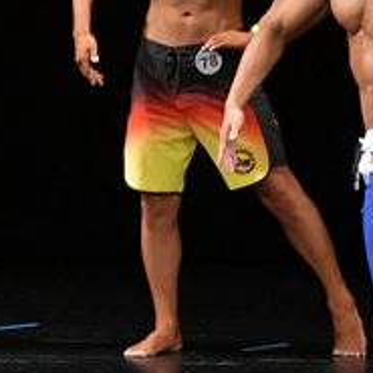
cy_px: 163
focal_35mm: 717
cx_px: -102
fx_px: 8741
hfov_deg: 2.4
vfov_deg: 2.4
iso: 3200
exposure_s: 1/400
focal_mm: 135
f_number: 5.6
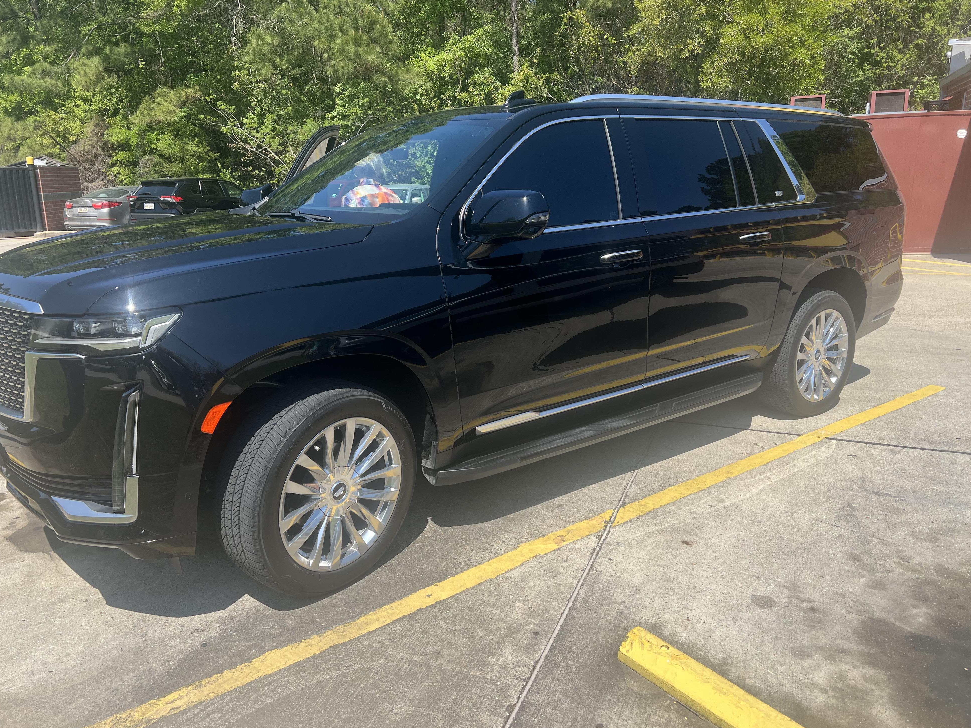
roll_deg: +0.7
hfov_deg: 65.3
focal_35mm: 27
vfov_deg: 51.3
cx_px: 477
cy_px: 357
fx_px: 757
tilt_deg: -14.2
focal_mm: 5.7
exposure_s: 1/2915
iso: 50
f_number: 1.5
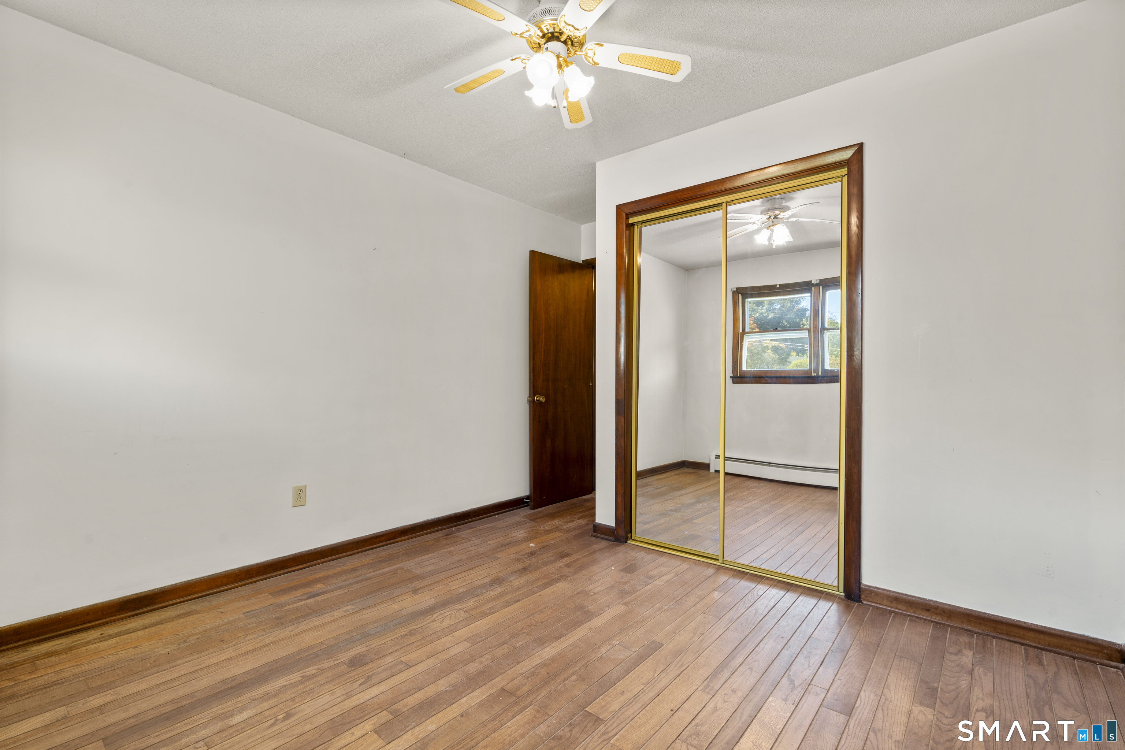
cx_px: 562
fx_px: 500
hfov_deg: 96.7
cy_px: 375
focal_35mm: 16
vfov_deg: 73.7
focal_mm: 16
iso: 250
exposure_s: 1
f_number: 9
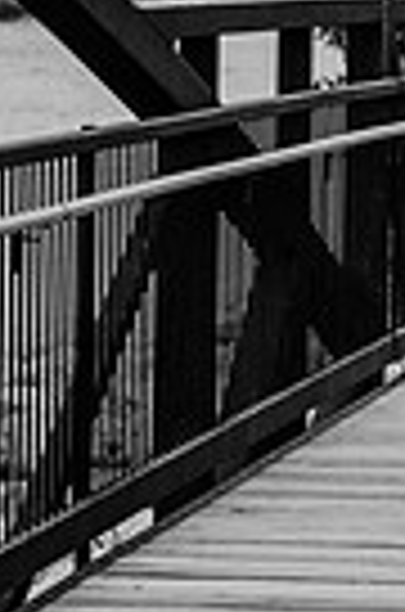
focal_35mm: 315
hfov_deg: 4.3
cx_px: 648
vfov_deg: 6.6
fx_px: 5342
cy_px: 234
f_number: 4
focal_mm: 95
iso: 320
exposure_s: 1/800
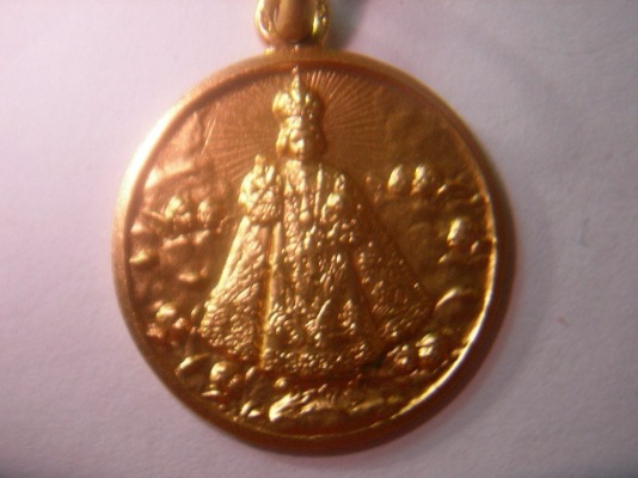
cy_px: 239
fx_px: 700
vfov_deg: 37.7
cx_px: 319
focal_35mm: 38
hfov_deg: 49.0
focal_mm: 6
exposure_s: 1/26.5
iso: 100
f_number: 2.9
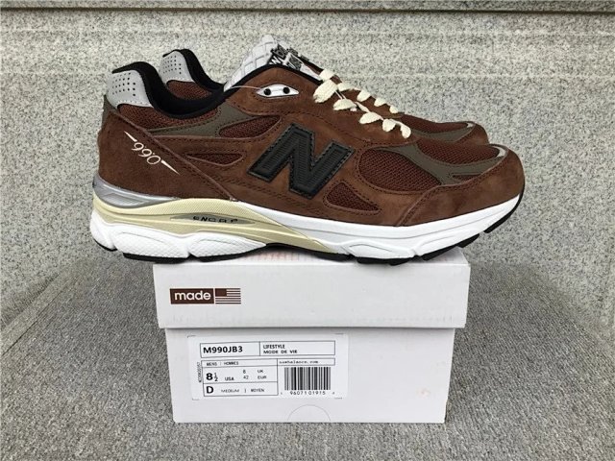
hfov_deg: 58.4
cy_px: 230
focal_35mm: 31
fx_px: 551
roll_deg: +0.0
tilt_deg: -18.3
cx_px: 308
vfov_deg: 45.4
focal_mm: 3.3
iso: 25
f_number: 2.4
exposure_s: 1/105
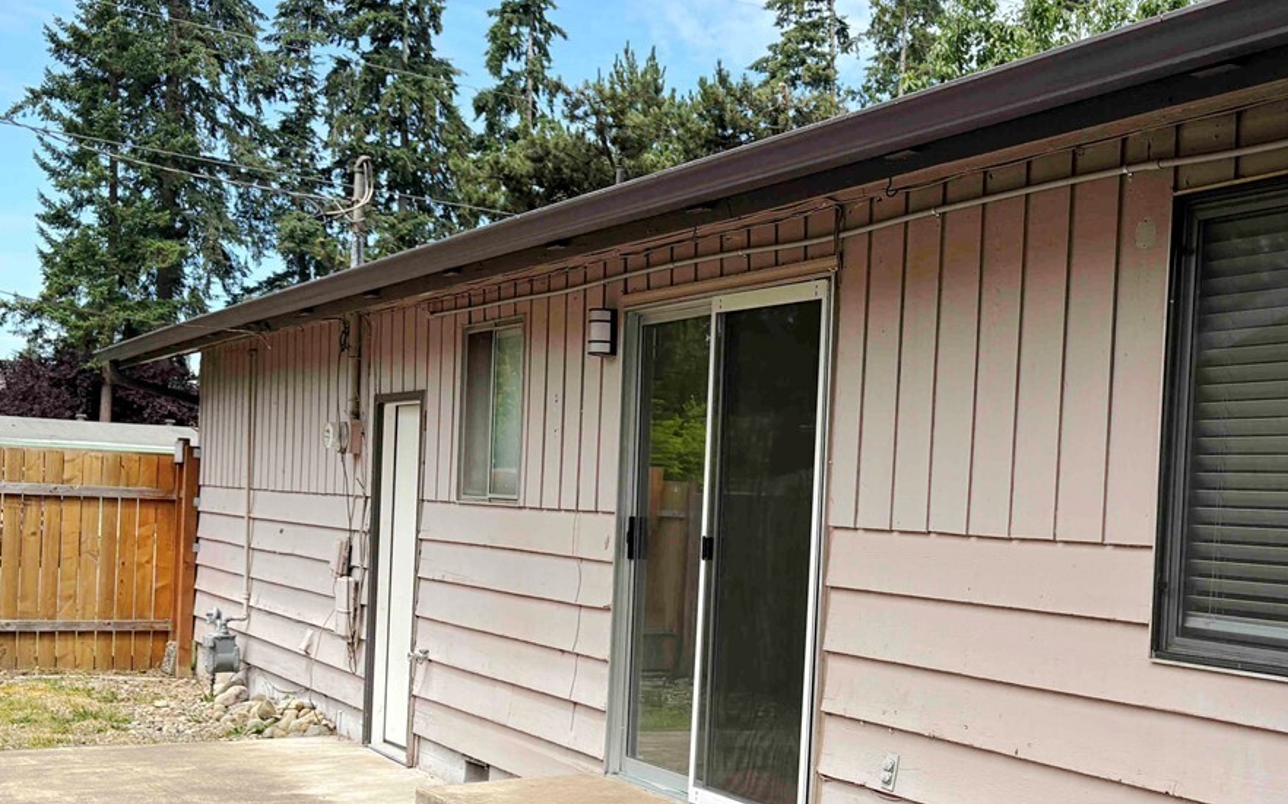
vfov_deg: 25.6
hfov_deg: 39.3
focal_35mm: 50
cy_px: 562
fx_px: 1755
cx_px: 959
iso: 50
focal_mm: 5.96
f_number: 1.6
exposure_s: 1/1848
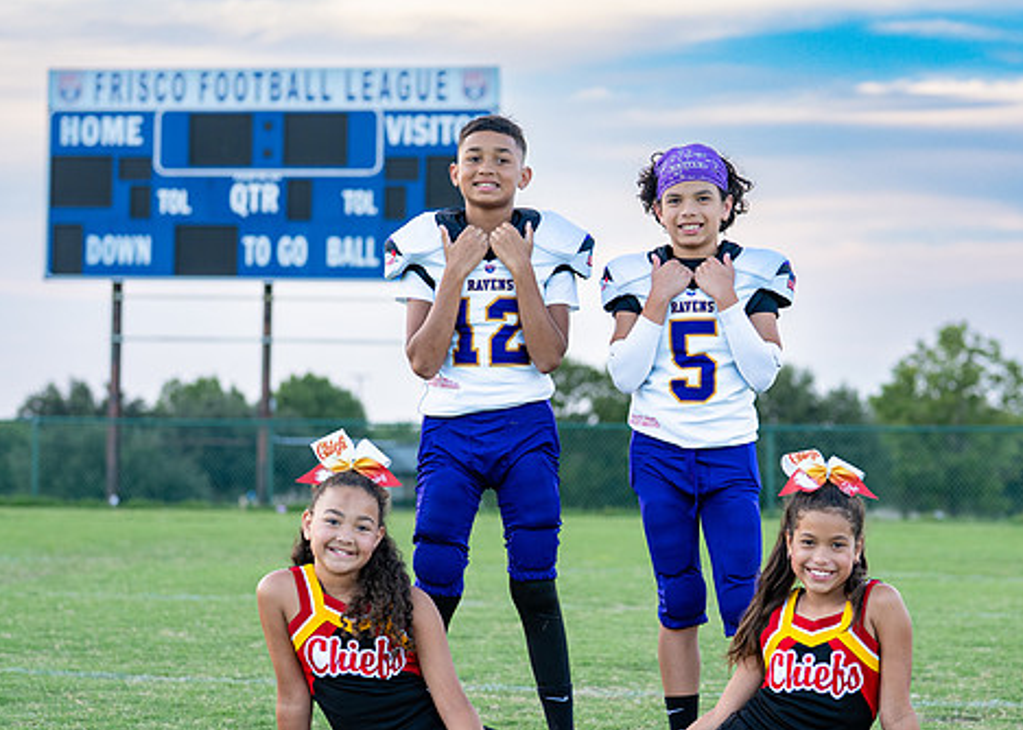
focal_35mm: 96
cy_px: 412
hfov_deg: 20.8
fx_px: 2788
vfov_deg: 14.9
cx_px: 632
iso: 160
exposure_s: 1/320
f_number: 2
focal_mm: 50
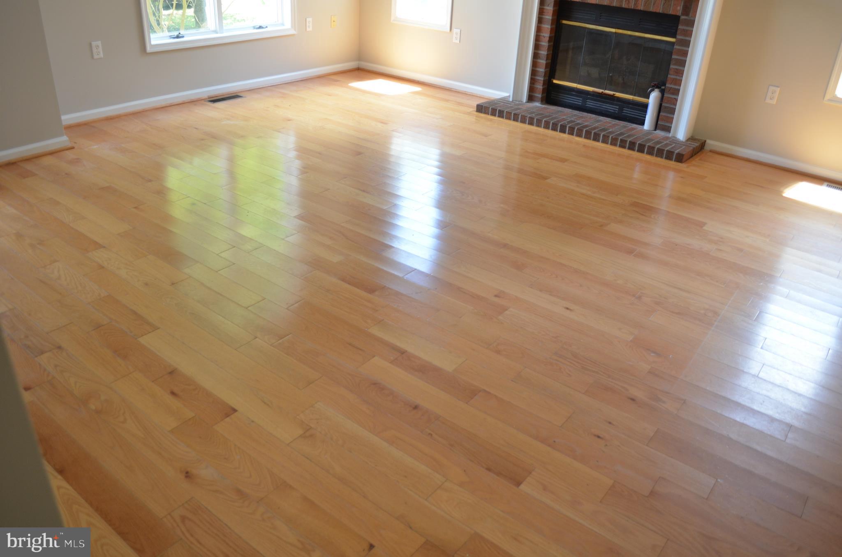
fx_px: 630
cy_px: 278
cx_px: 421
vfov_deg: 47.7
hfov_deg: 67.5
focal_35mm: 27
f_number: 4.5
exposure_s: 1/80
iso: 400
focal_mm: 18
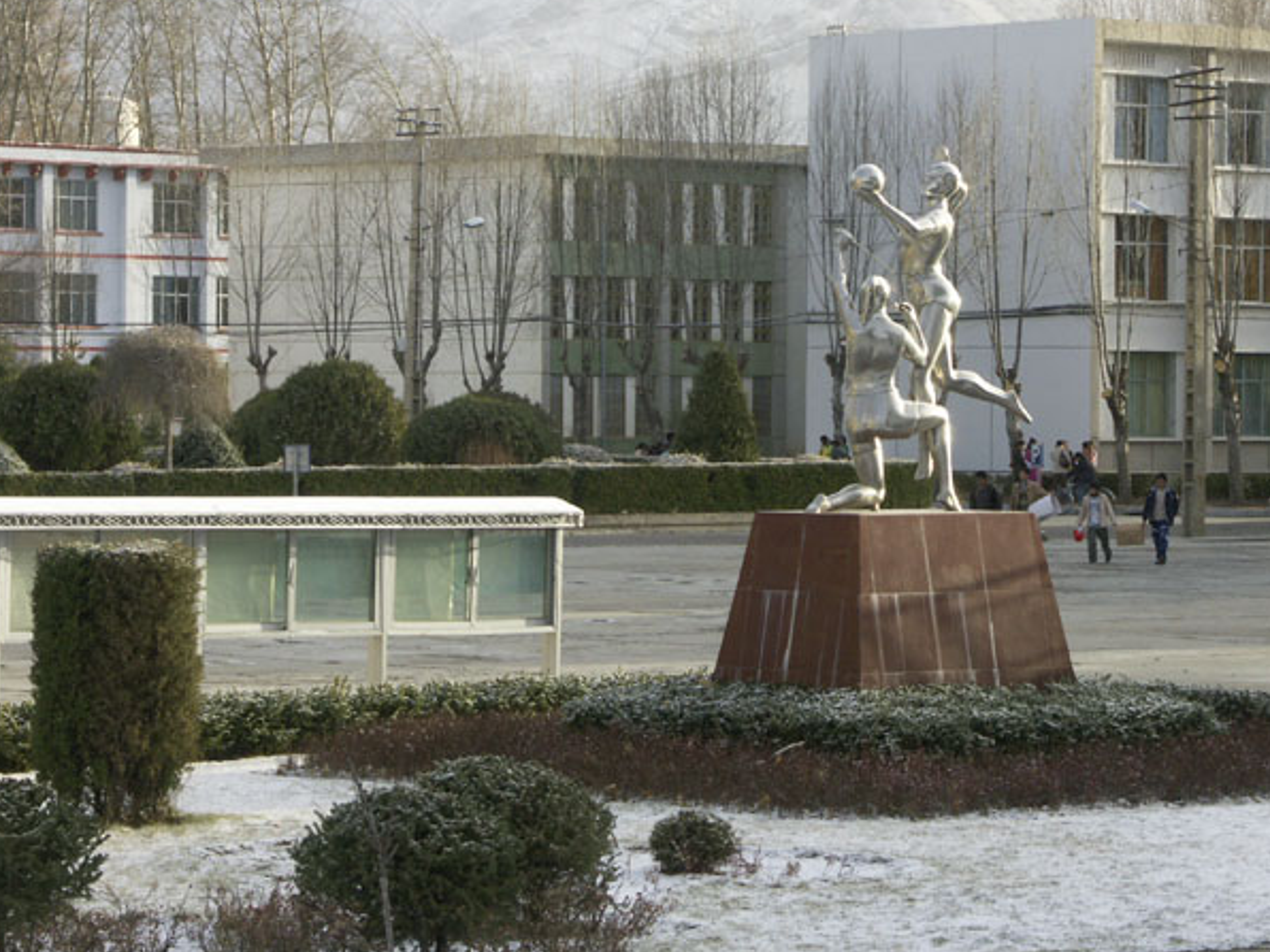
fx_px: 5467
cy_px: 351
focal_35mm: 149
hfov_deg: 13.3
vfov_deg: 10.0
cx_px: 618
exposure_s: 1/100
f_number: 7.1
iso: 100
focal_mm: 27.46
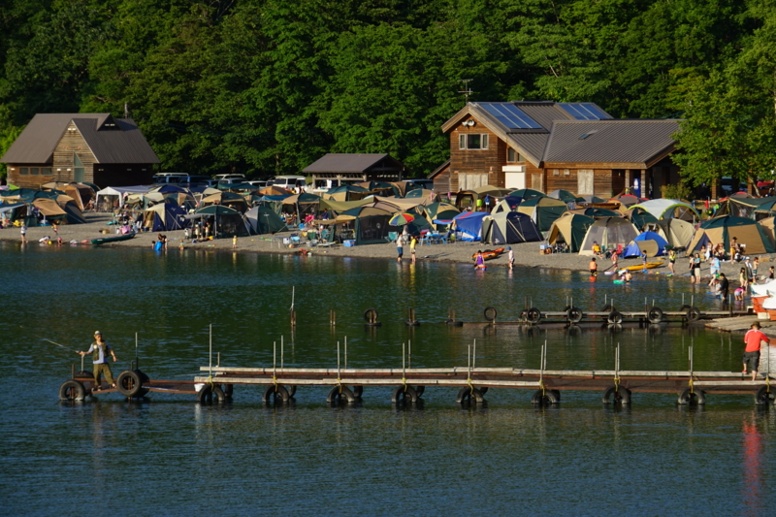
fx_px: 3771
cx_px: 388
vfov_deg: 7.8
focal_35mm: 175
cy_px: 258
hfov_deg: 11.7
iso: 100
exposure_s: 1/250
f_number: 9
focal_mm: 117
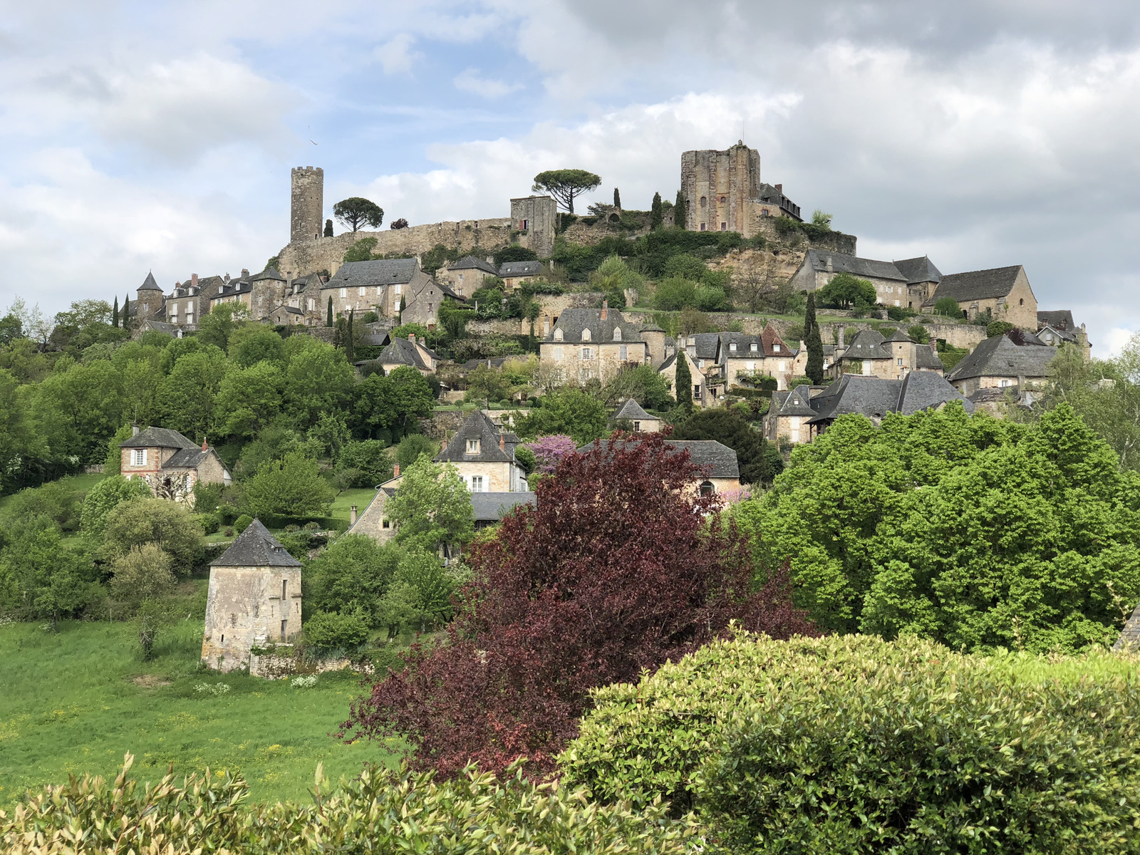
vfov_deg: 28.0
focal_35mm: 52
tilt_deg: +5.8
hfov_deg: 36.8
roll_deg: +0.0
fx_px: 1713
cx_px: 570
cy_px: 428
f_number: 2.4
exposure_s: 1/906
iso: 16
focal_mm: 6
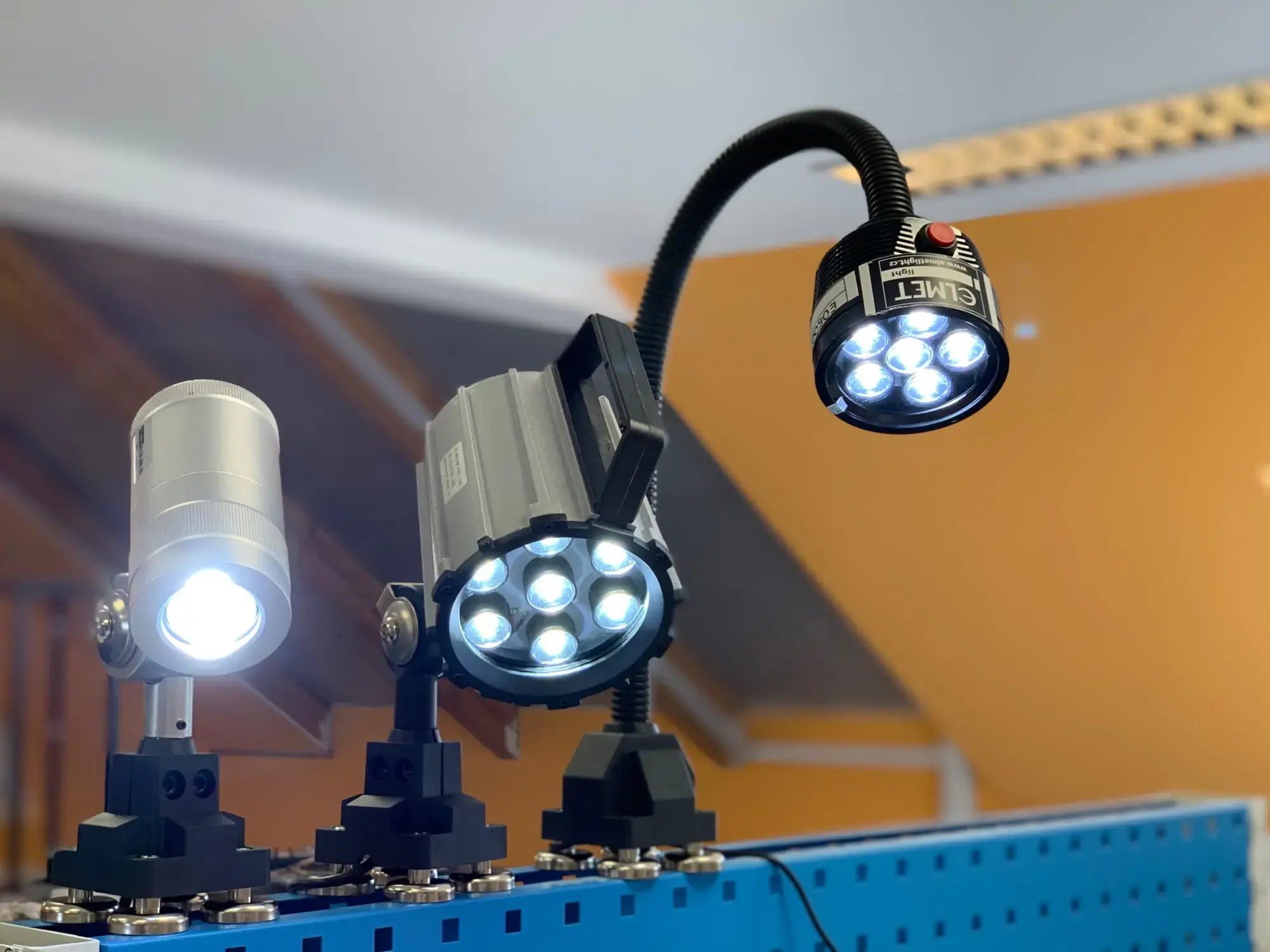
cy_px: 476
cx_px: 635
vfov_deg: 28.0
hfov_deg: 36.8
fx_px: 1908
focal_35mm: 52
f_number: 2.4
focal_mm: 6
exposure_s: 1/100
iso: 100
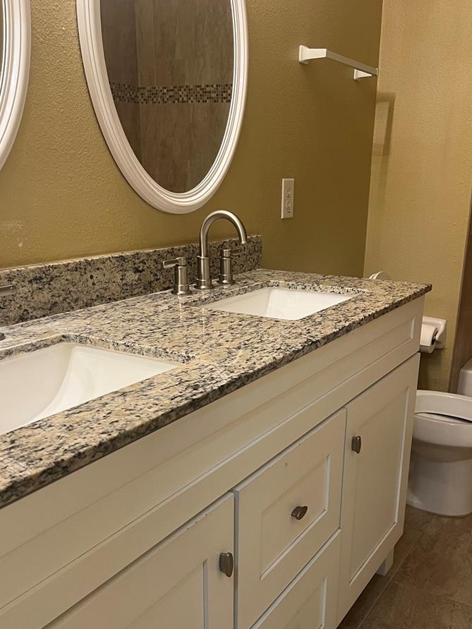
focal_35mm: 35
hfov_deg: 40.7
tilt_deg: -18.2
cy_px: 397
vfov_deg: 52.0
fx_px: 636
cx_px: 250
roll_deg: +1.1
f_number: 1.5
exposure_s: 1/60
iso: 160
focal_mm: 5.7
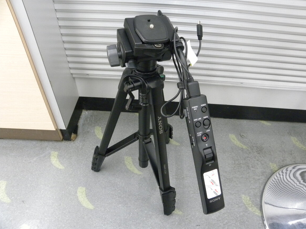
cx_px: 157
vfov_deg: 51.4
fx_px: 239
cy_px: 113
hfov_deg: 65.3
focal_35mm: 27
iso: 400
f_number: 4.5
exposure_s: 1/30
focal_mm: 4.6
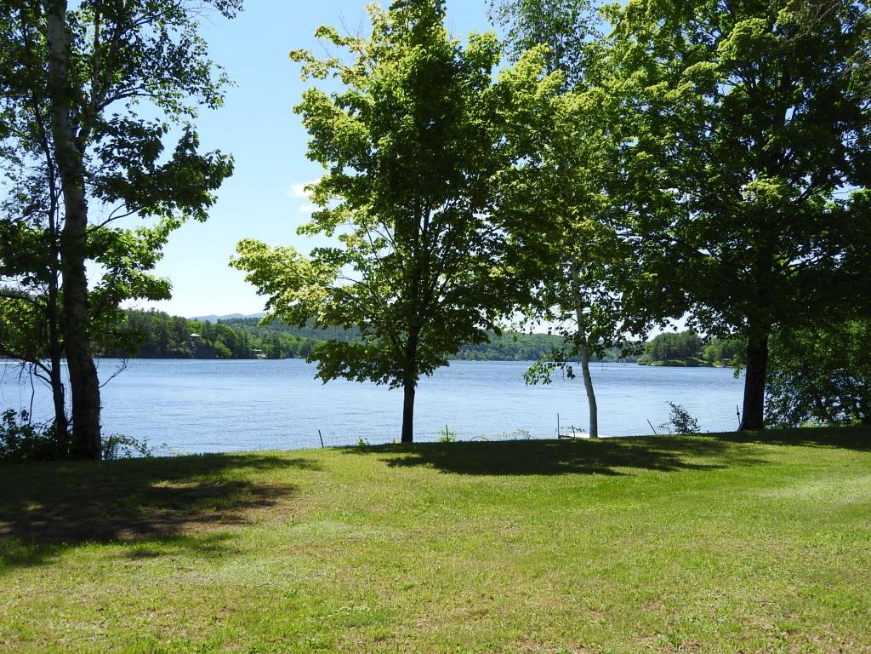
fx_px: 881
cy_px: 327
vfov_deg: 40.7
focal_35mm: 35
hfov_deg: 52.6
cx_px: 436
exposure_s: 1/800
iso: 100
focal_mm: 6.3
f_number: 3.8
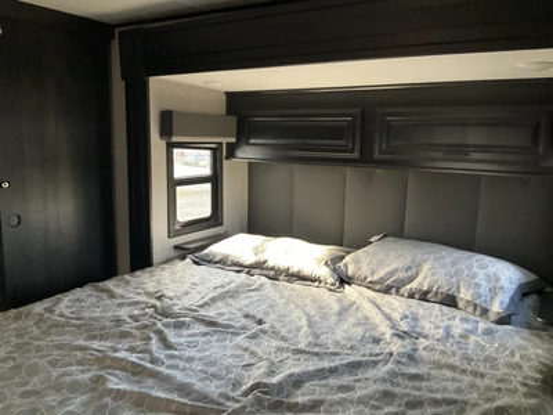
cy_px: 208
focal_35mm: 29
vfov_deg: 48.2
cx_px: 276
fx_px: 463
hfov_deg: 61.7
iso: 320
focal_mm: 3
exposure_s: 1/42
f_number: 1.8
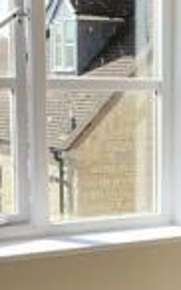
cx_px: 196
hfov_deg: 11.7
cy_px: 233
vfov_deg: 18.8
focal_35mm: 110
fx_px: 870
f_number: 1.8
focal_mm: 4.25
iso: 25
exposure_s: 1/455
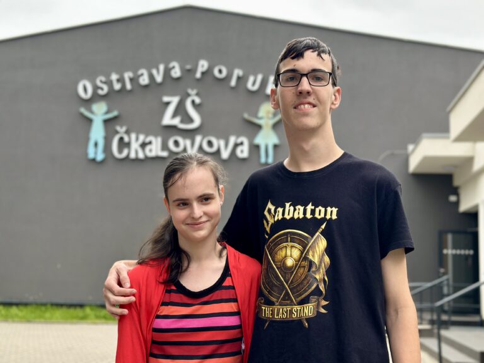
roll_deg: -2.0
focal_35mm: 48
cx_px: 242
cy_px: 182
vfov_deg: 30.3
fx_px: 671
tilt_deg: +7.3
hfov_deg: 39.7
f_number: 1.78
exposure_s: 1/659
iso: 80
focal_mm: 6.86
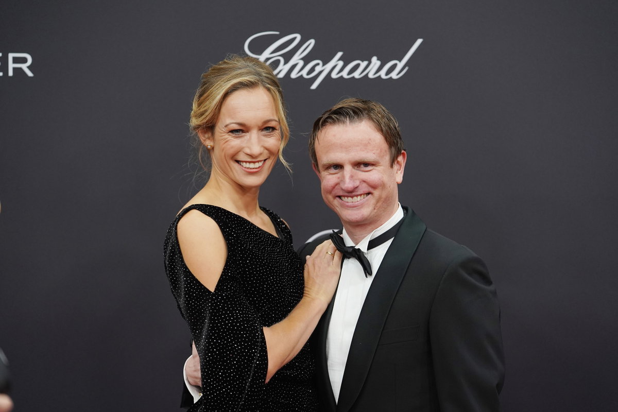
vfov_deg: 11.2
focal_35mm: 122
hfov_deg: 16.8
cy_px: 206
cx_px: 309
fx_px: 2094
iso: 1600
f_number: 3.5
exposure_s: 1/1000
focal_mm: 122
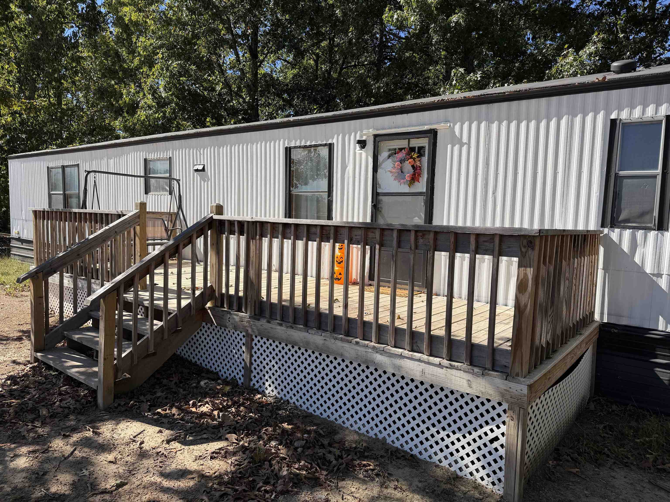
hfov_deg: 71.6
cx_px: 335
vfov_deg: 56.8
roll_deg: -1.5
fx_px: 464
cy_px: 251
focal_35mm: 24
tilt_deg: -5.2
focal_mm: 6.76
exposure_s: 1/4167
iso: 80
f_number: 1.78
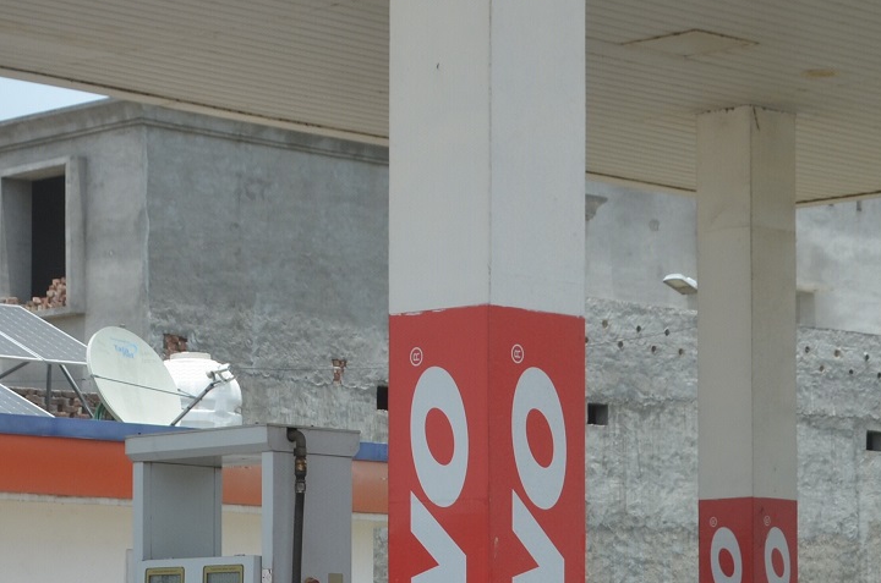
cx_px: 497
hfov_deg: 16.4
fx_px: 3053
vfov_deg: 10.8
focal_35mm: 125
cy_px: 541
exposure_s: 1/250
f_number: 8
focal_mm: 30
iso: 140
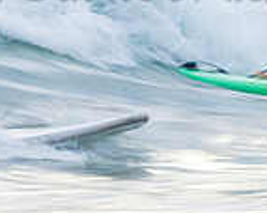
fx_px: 19294
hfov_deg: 0.8
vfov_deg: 0.6
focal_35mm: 2445
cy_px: 7
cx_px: -53
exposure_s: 1/20
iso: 31
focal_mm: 500
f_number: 11
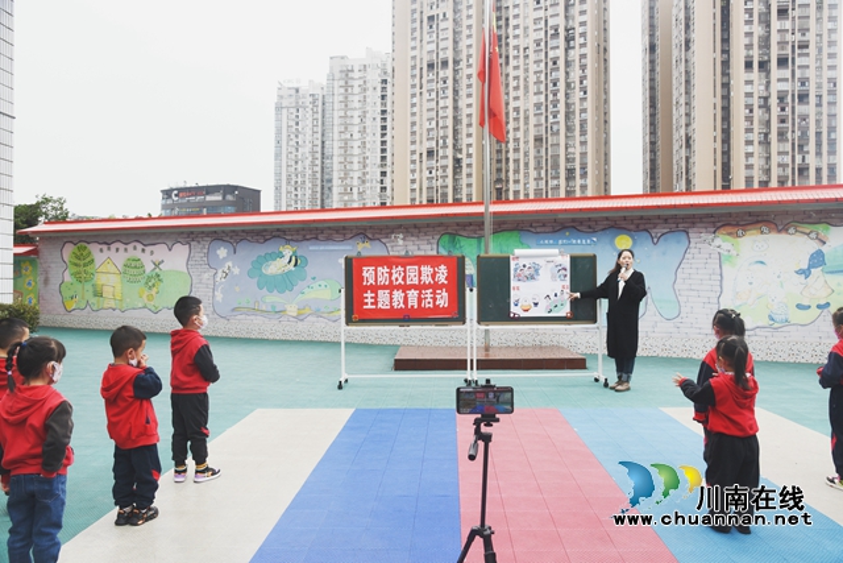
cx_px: 422
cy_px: 282
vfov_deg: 48.0
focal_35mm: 27
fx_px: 632
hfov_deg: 67.4
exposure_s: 1/200
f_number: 7.1
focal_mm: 27
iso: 640
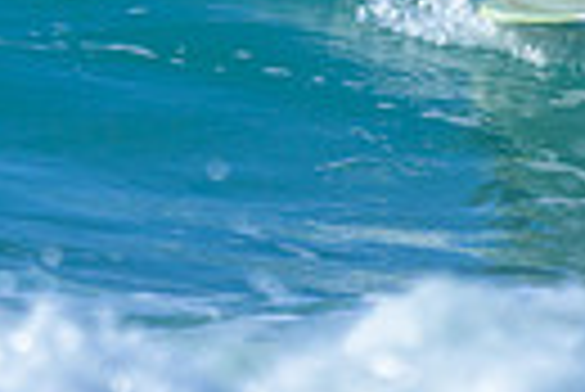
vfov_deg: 0.3
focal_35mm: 4909
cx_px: 421
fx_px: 79860
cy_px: -147
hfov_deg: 0.4
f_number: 6.3
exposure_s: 1/1000
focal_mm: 800
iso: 140
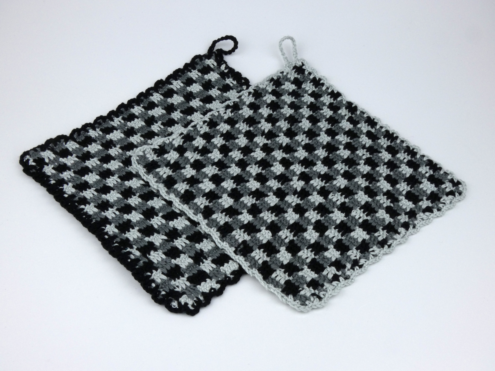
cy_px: 186
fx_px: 615
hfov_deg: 43.9
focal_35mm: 43
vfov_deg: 33.6
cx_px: 248
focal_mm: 7.8
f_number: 8
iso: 100
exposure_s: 1/50
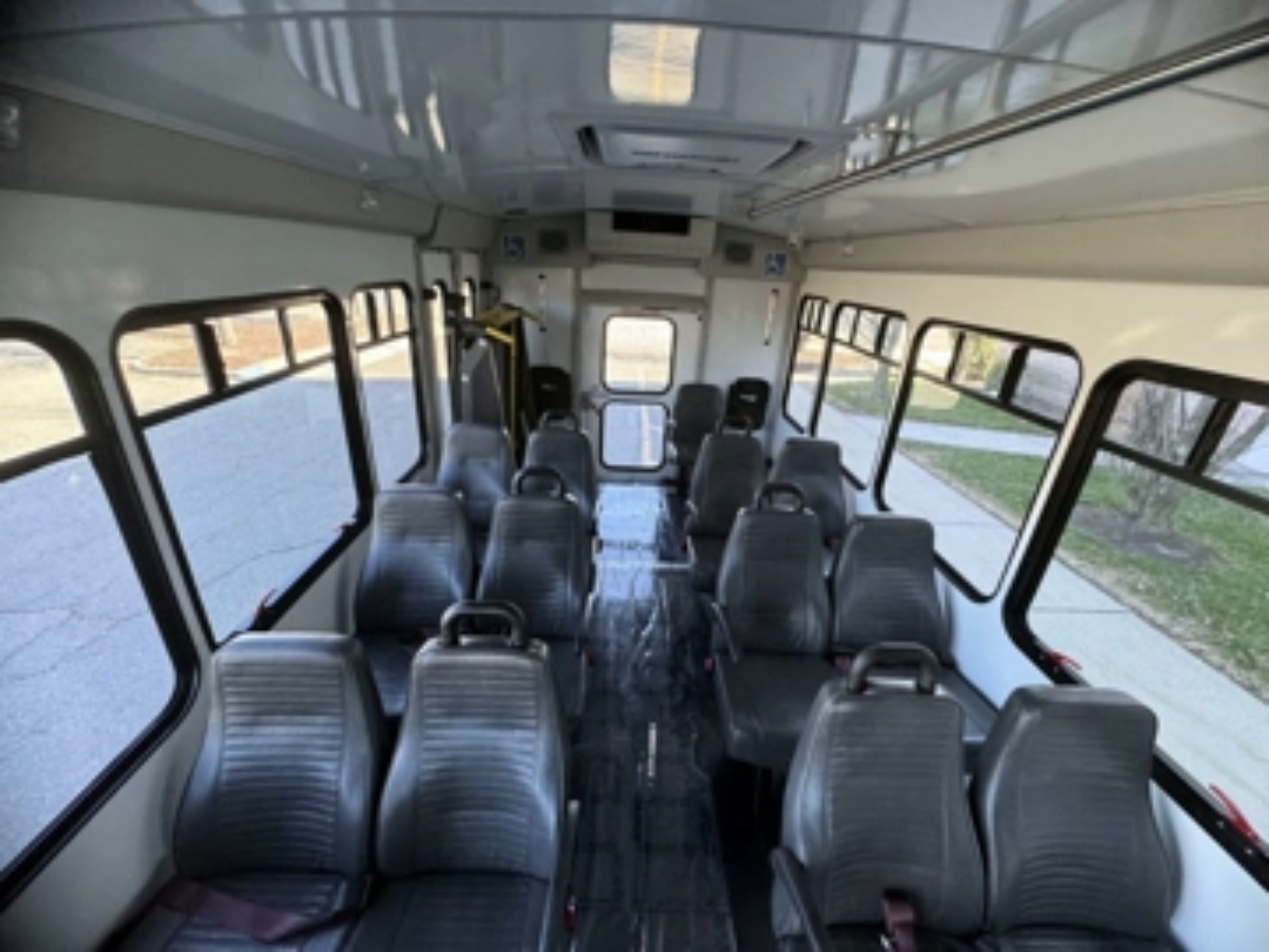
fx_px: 513
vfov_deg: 85.7
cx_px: 634
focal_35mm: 14
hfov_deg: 102.1
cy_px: 476
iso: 320
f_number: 2.2
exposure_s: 1/72
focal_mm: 2.22
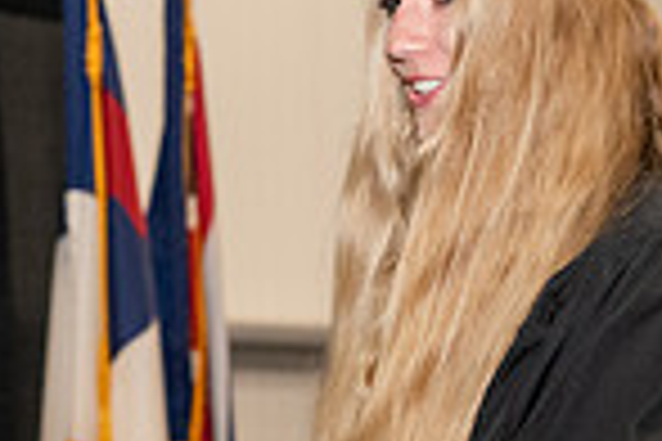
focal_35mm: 276
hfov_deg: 7.4
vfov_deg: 5.0
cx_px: 0
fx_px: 5075
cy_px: 358
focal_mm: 70
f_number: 5
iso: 2000
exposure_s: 1/200
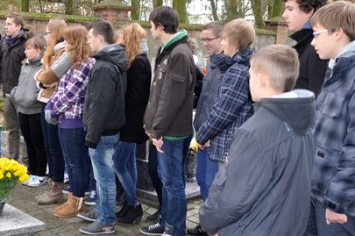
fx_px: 473
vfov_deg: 27.8
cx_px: 115
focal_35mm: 48
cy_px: 78
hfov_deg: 40.6
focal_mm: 18
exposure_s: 1/160
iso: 400
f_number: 3.5
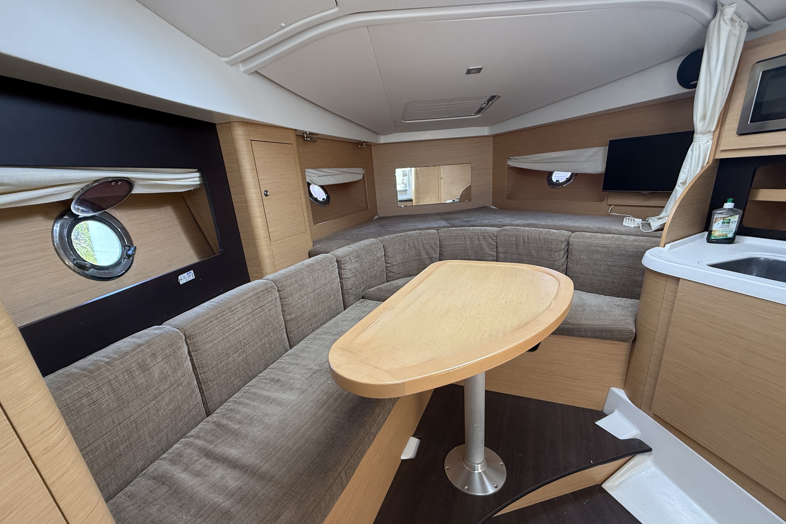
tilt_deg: -16.3
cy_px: 285
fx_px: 327
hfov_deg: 100.4
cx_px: 396
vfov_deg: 77.2
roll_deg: +2.8
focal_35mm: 15
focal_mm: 2.22
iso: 160
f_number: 2.2
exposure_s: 1/99
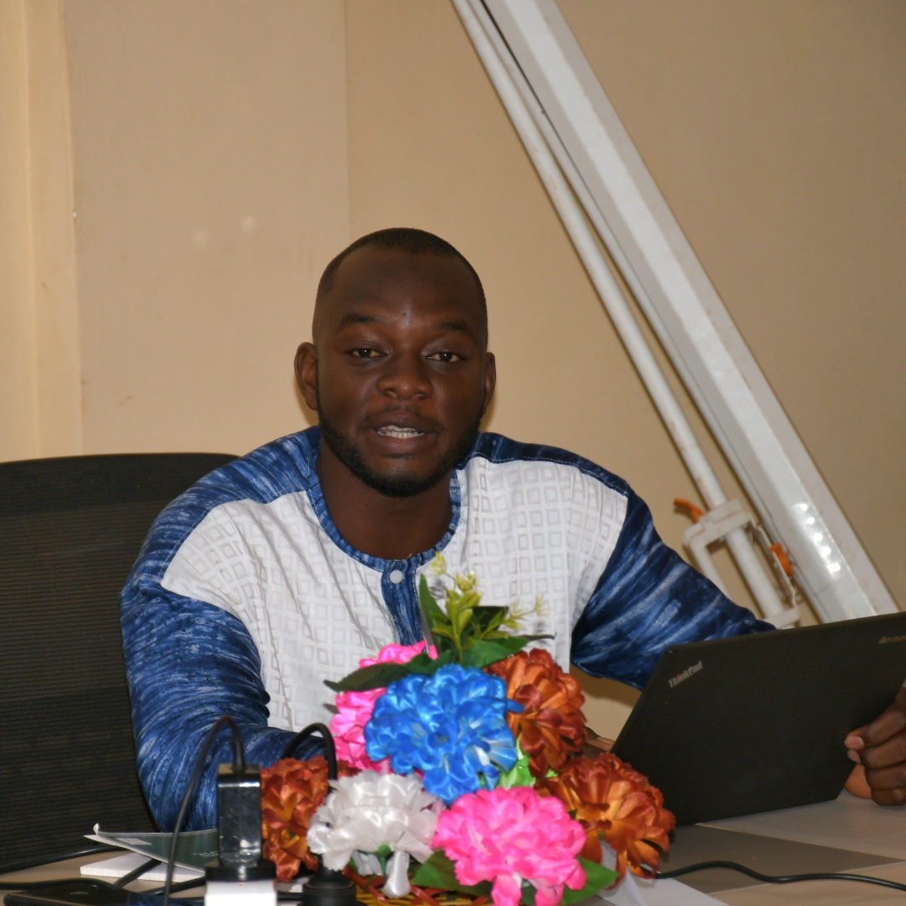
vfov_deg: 9.1
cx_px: 377
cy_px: 452
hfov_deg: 9.1
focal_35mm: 192
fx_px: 5685
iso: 200
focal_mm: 100
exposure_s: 1/60.2
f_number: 5.6
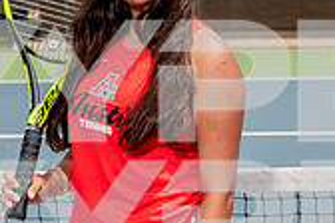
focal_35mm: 94
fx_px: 875
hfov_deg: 21.7
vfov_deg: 14.3
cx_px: 140
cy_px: 223
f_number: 4
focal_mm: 35
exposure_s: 1/1250
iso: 100
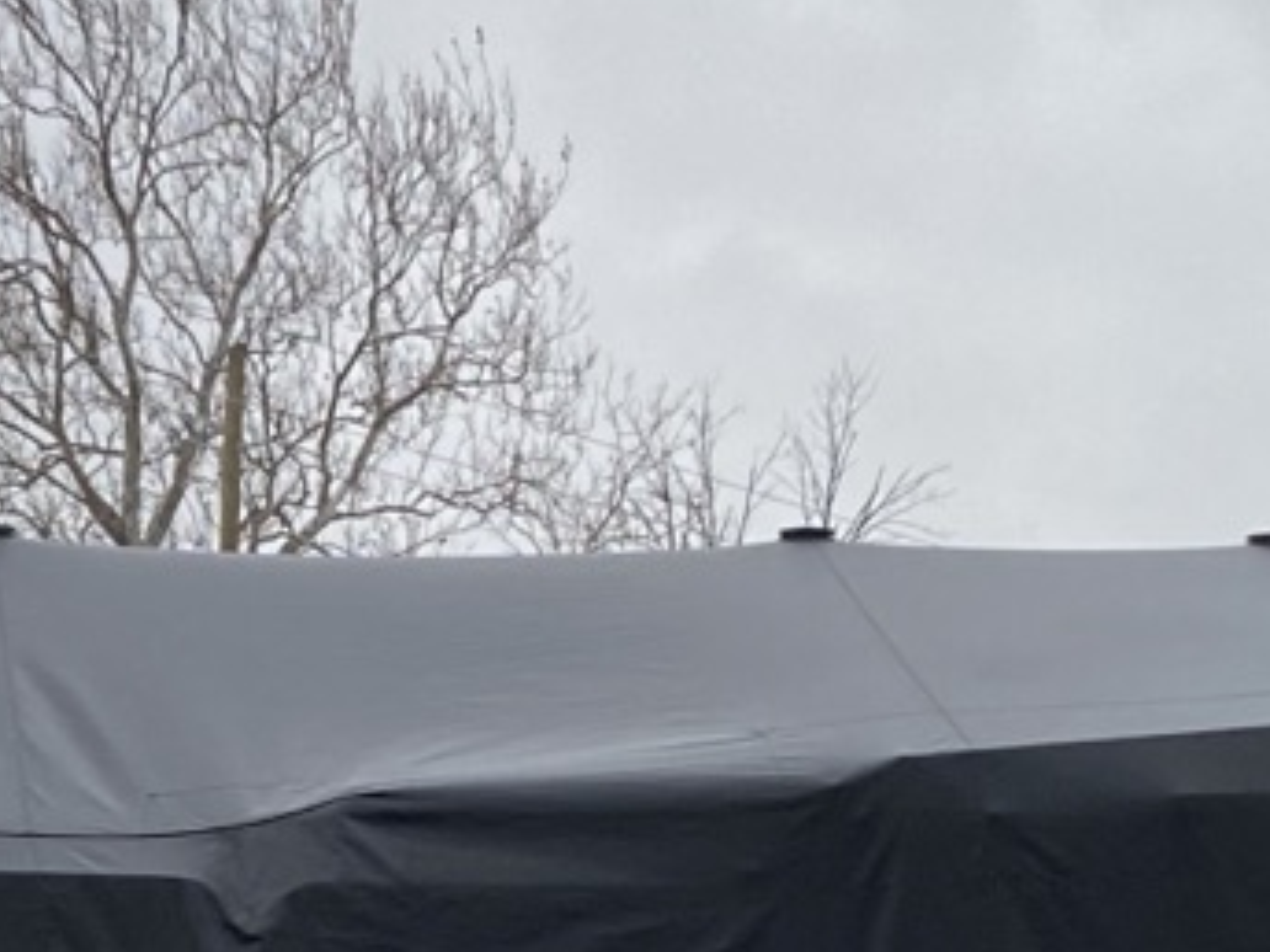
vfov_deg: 12.1
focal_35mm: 121
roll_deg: -0.4
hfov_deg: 16.3
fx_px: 4439
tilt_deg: +0.6
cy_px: 1018
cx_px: 480
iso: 80
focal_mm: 4.25
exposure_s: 1/121
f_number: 1.8
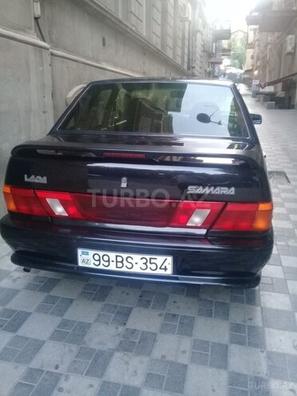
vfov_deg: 58.4
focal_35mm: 31
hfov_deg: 45.4
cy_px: 198
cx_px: 148
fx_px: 355
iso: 200
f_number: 2.2
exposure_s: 1/24
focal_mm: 3.3
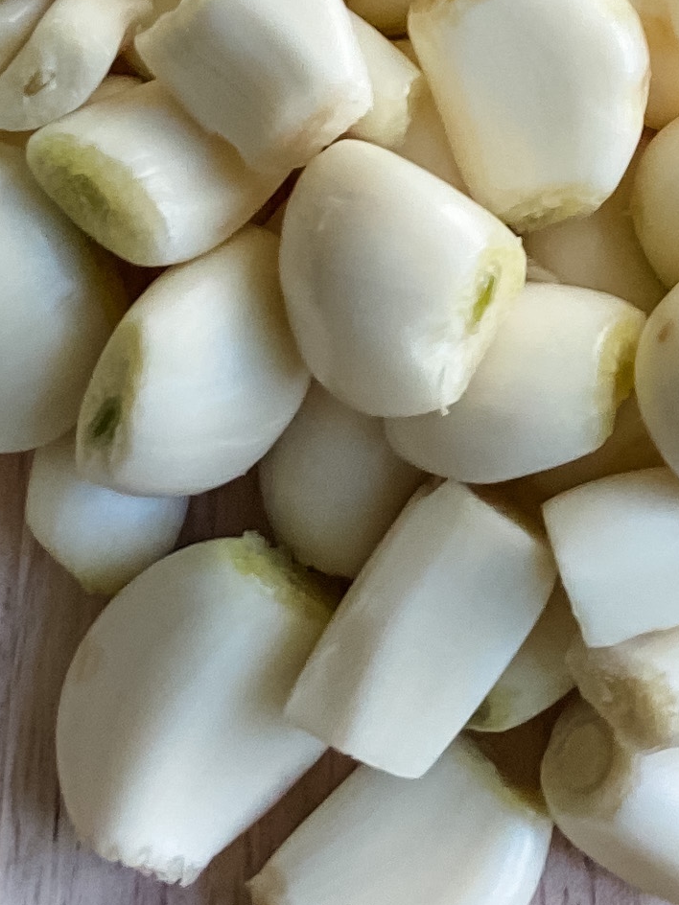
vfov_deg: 8.6
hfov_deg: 6.7
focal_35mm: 222
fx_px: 5806
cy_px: -624
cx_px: 544
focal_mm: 6
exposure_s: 1/120
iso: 64
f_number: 2
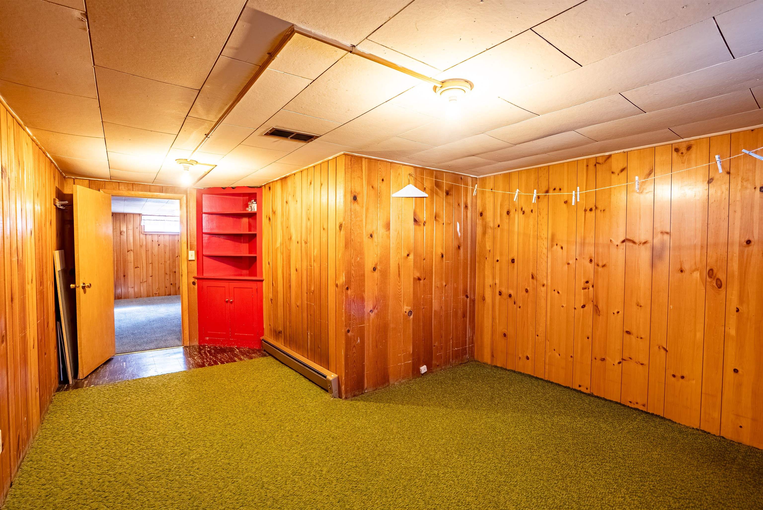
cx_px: 382
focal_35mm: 16
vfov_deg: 73.8
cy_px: 255
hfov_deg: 96.7
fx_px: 339
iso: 400
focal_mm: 16
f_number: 8
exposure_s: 1/40
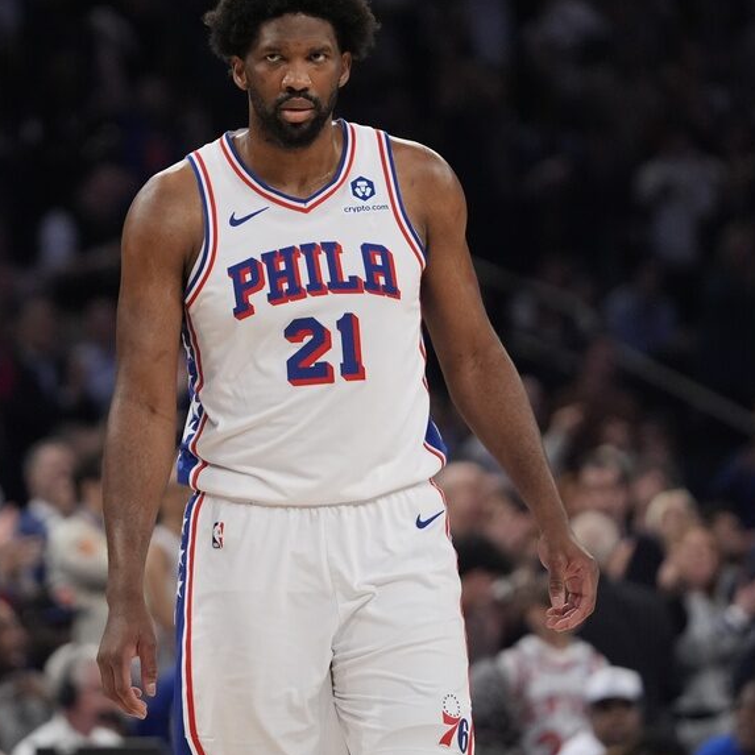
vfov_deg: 5.8
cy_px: 316
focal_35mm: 304
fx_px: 7502
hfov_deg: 5.8
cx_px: 245
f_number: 3.2
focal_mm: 200
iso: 4000
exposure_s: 1/1600
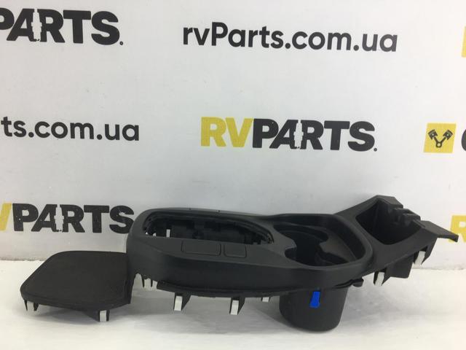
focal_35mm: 29
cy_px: 175
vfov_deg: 48.2
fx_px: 390
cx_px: 233
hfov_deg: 61.7
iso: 25
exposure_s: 1/50
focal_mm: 4.15
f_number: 2.2
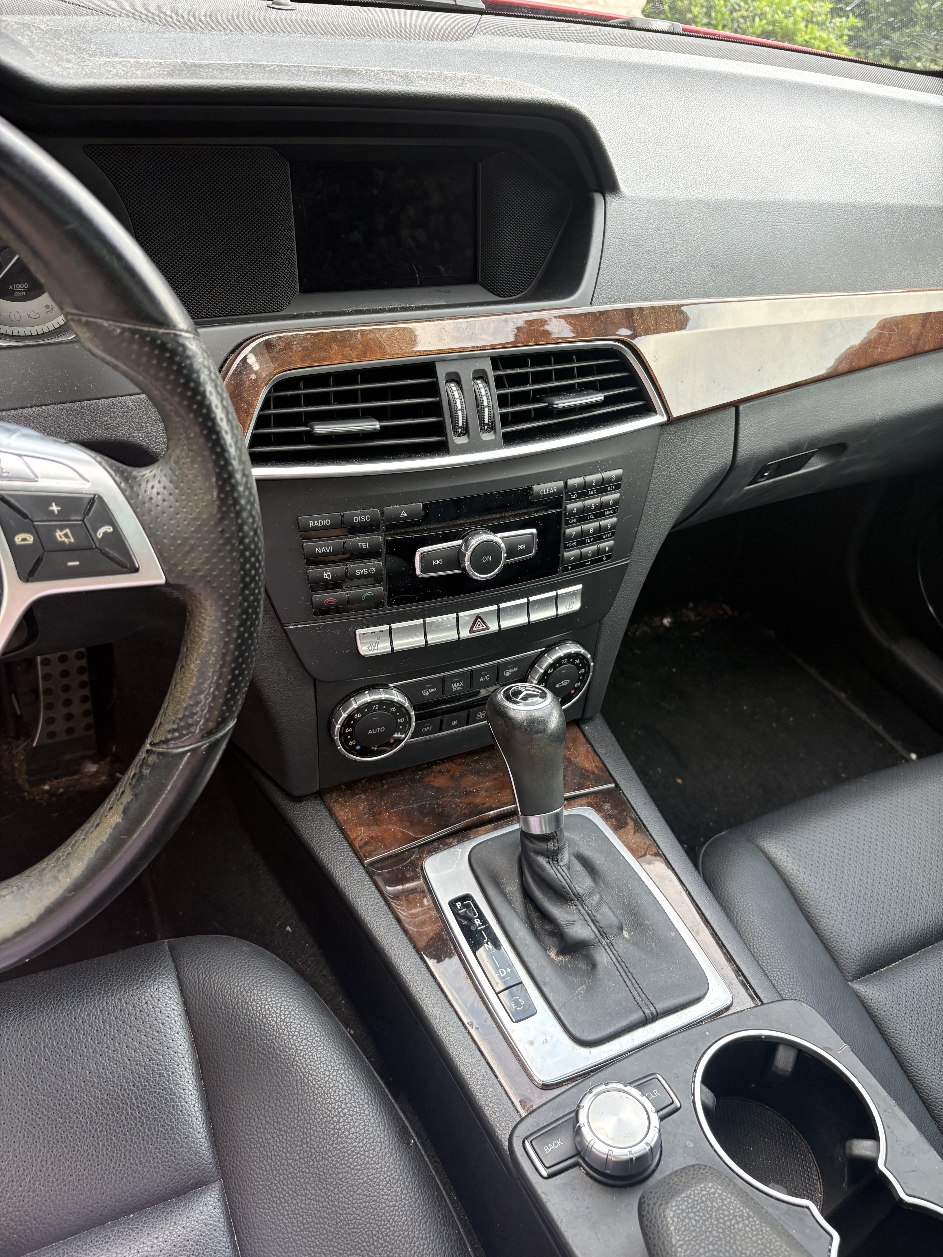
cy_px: 628
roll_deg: -4.9
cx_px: 472
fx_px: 944
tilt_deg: -32.8
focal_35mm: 26
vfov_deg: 67.3
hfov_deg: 53.1
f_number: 1.6
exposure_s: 1/122
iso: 80
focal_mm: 5.96
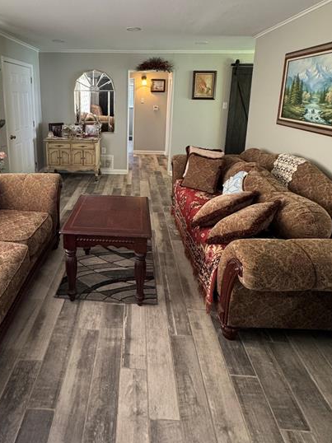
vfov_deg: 78.8
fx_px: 256
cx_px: 120
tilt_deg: -10.5
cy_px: 144
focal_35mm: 20
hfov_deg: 64.8
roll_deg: -0.3
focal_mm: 2.22
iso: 400
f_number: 2.2
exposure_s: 1/60
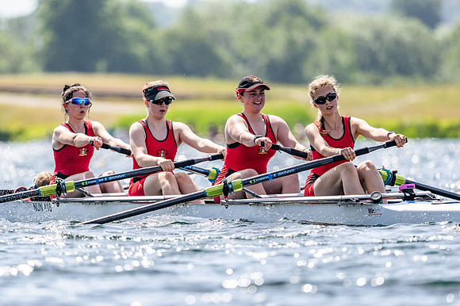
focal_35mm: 600
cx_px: 230
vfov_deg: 2.3
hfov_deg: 3.4
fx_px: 7662
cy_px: 153
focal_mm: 400
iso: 250
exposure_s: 1/2500
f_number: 4.5
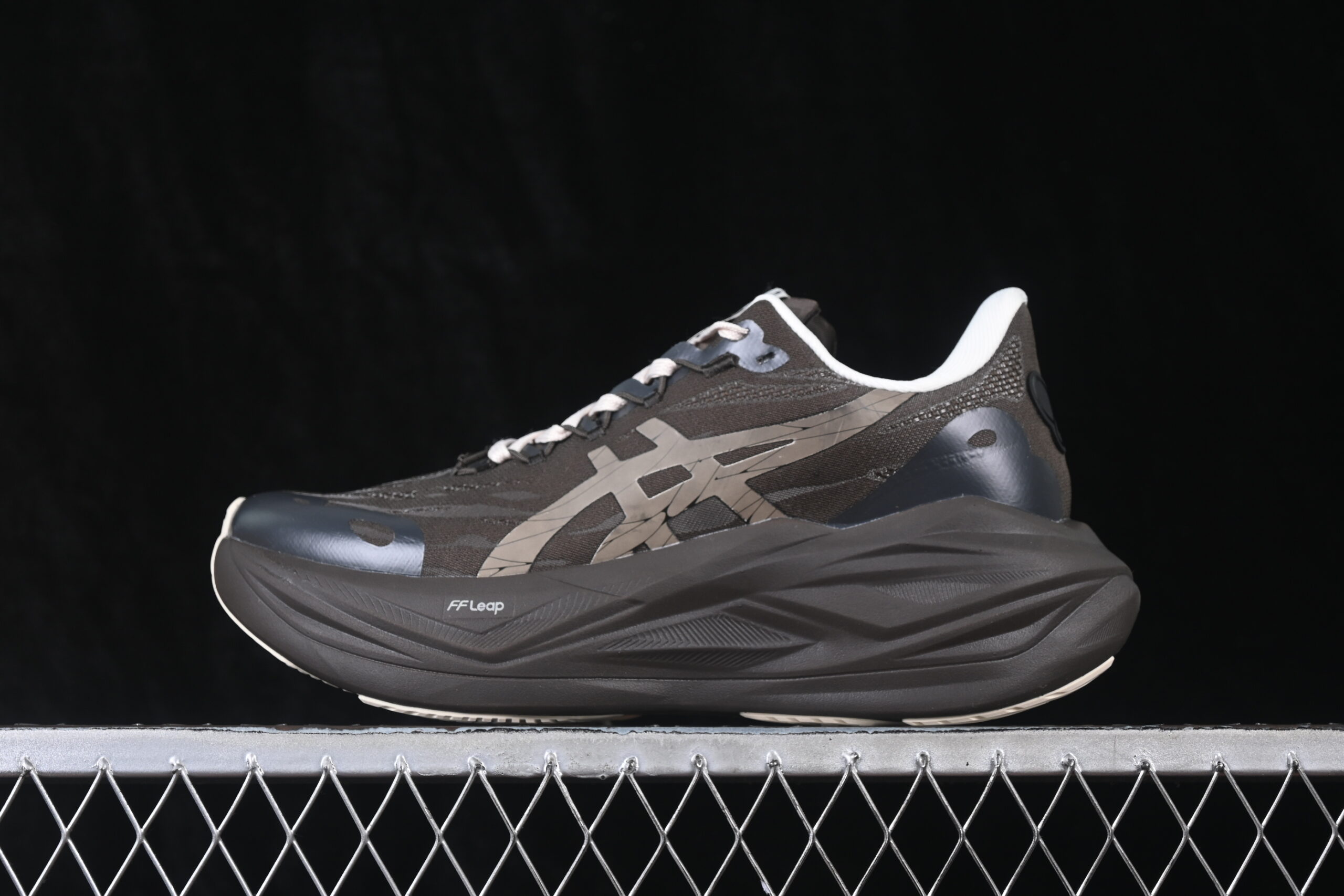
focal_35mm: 75
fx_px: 2800
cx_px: 672
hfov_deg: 27.0
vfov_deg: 18.2
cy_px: 448
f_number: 6.3
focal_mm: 50
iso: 160
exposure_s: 1/60
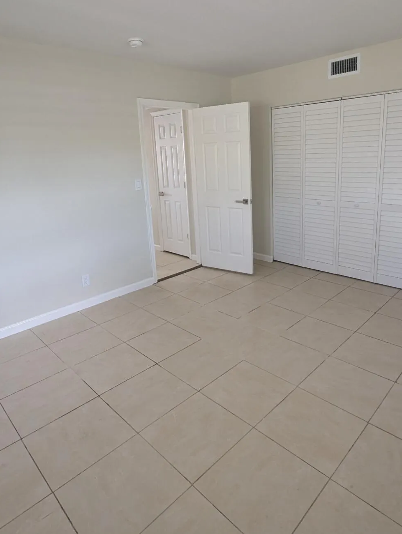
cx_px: 226
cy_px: 227
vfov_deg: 81.1
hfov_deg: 65.8
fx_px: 309
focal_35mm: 20
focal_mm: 1.95
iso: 56
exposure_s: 1/24
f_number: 2.2
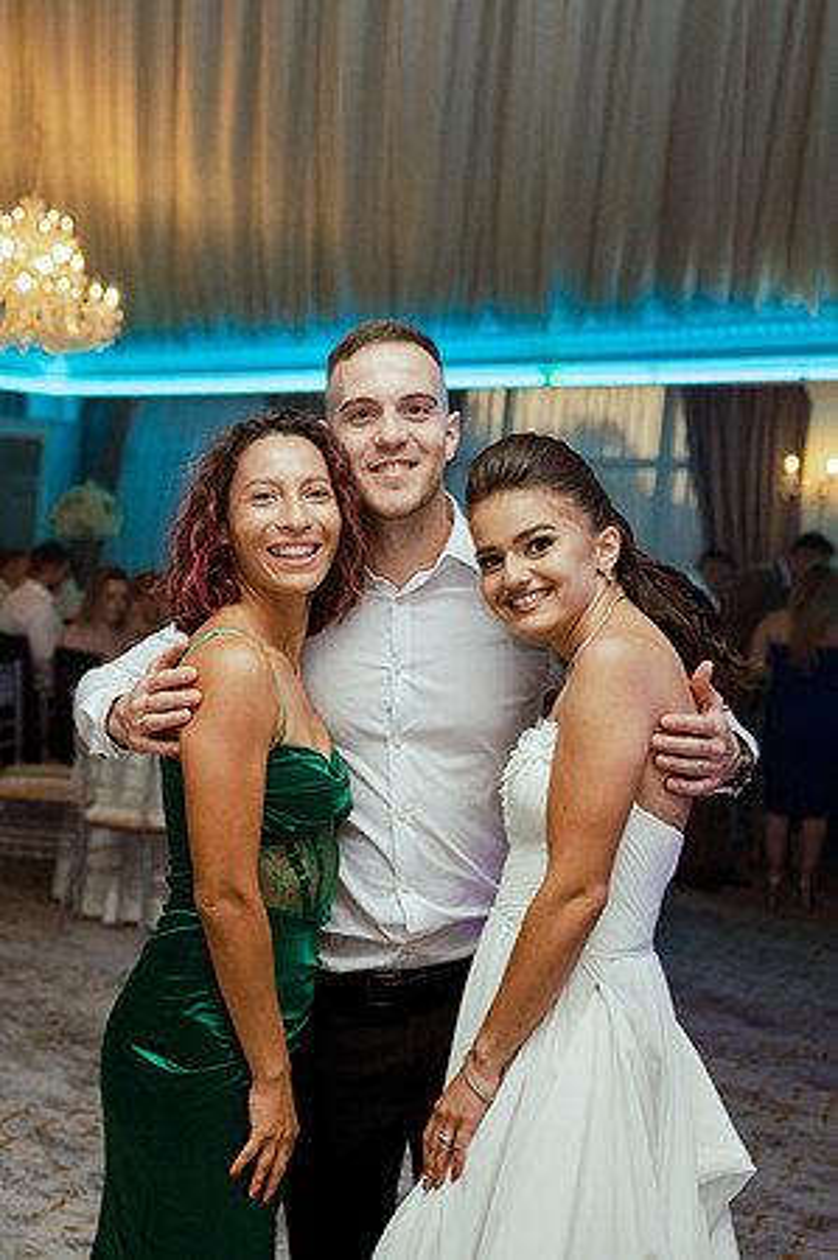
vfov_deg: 31.0
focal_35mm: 65
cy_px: 596
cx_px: 195
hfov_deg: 20.7
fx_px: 2271
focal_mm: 40
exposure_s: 1/160
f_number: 2.8
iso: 1600
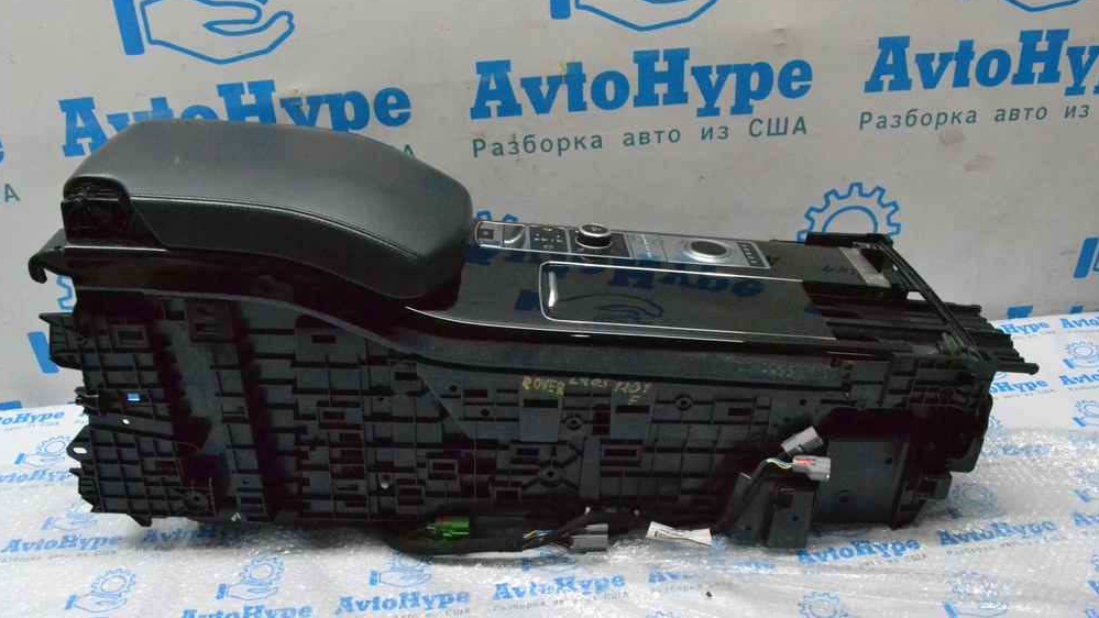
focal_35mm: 29
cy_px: 325
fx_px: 845
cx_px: 540
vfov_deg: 40.2
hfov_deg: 66.1
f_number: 11
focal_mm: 18
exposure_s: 1/160
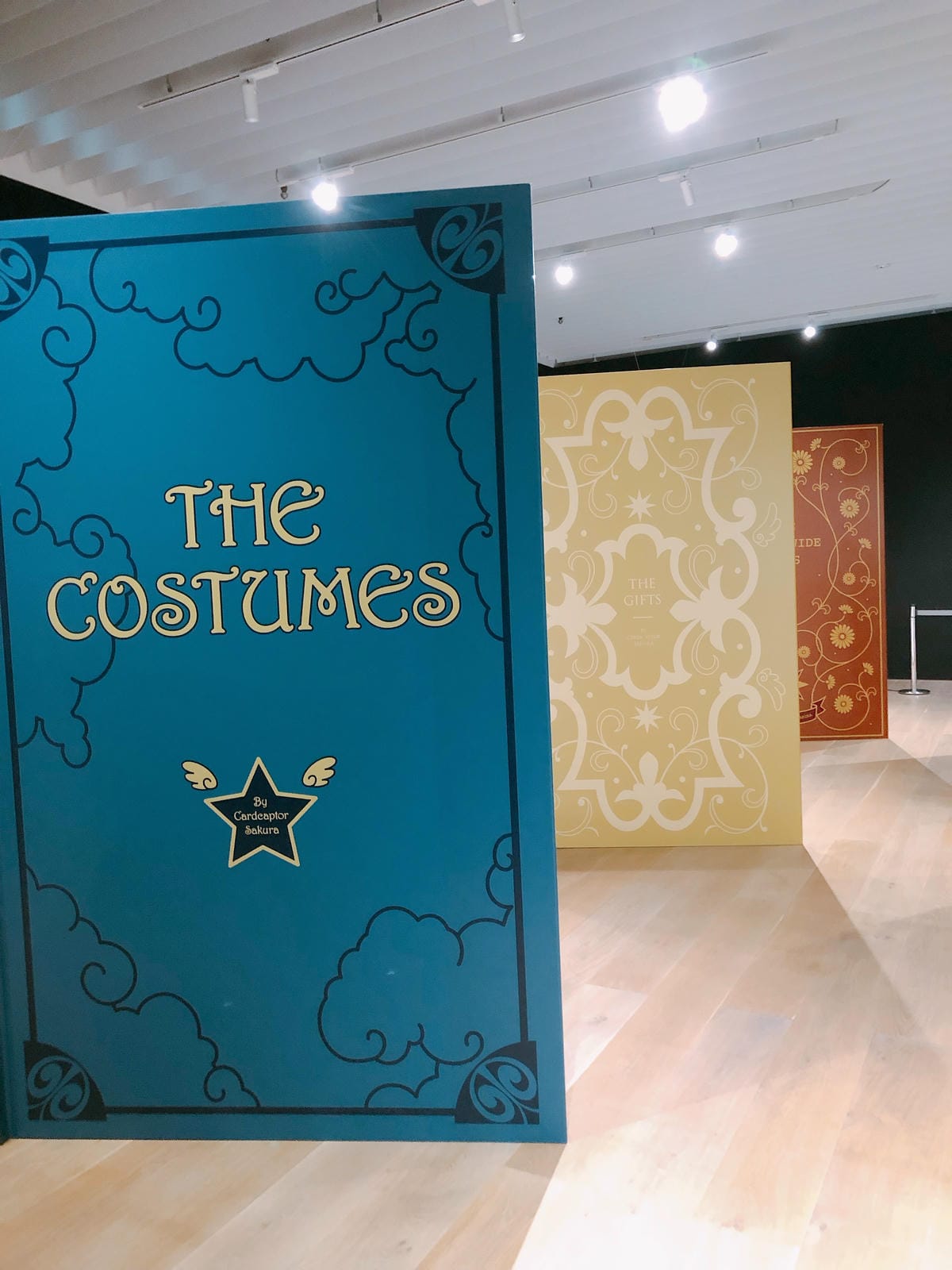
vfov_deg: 63.4
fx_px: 1027
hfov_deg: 49.7
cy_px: 635
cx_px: 476
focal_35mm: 28
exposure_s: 1/5
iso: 80
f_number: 1.8
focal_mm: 3.99
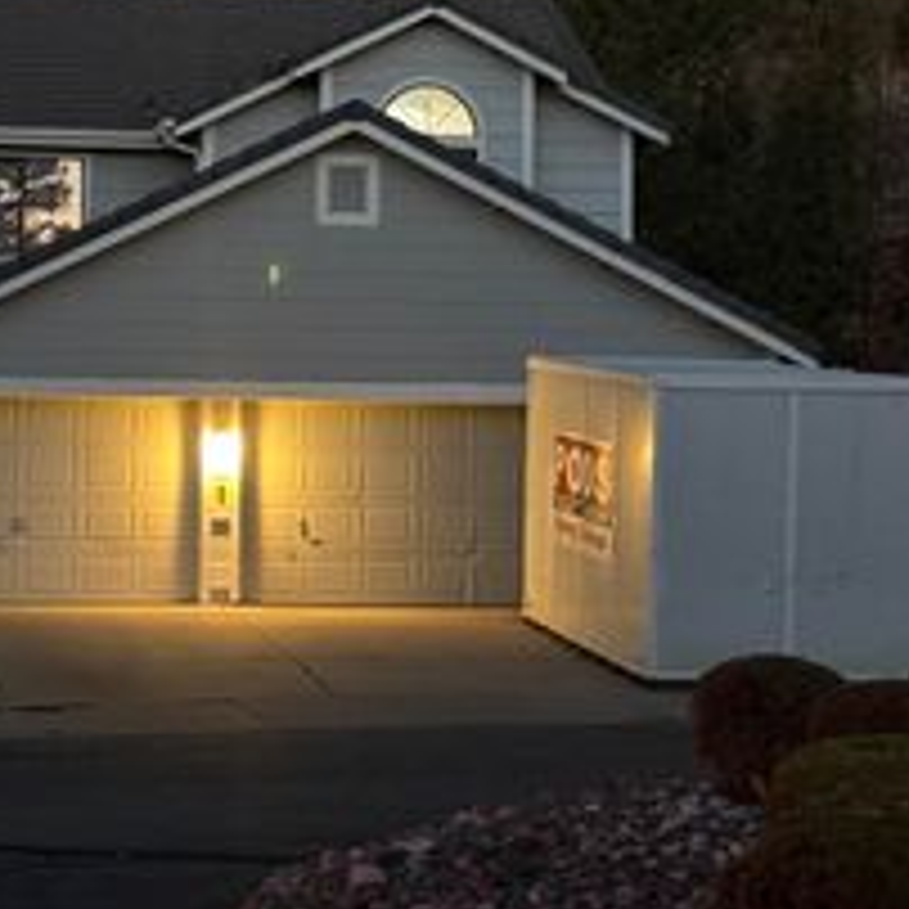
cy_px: 353
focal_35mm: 114
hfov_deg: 15.2
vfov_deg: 15.3
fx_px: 3387
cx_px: 234
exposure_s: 1/15
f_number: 1.6
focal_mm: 5.96
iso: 800
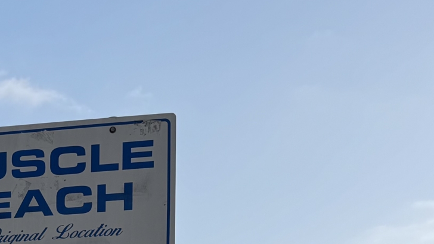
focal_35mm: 92
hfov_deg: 21.2
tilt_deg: -0.9
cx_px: -118
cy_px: 471
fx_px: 1058
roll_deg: -0.1
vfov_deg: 11.9
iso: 80
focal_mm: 6.76
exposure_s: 1/4950
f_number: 1.78
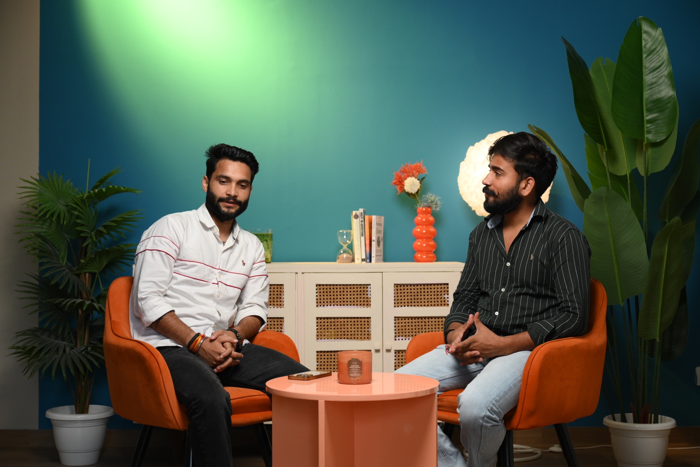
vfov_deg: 26.5
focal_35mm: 51
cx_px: 350
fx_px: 992
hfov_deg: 38.9
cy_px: 234
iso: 1000
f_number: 3.2
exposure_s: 1/200
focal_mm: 51
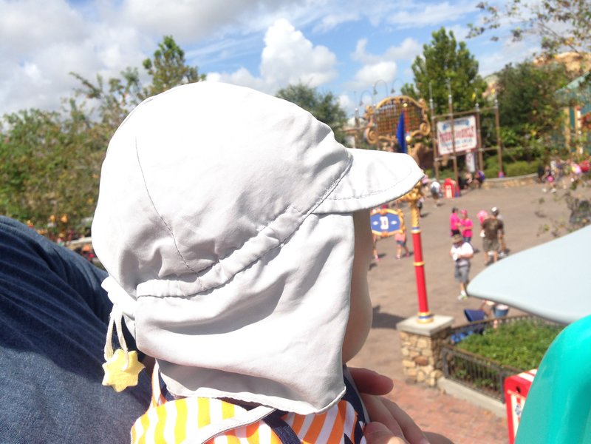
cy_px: 222
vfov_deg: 42.9
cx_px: 296
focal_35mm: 33
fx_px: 563
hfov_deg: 55.4
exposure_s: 1/1261
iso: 50
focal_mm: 4.12
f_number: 2.4
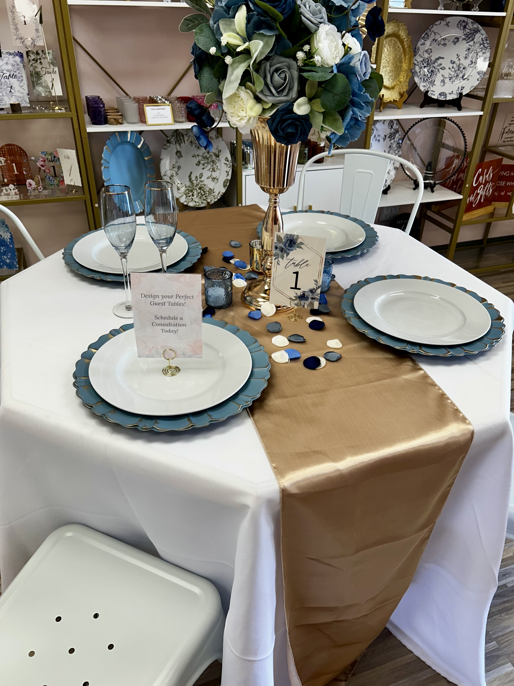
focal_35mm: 26
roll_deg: -1.7
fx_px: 515
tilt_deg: -32.1
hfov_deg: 53.1
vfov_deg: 67.3
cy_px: 343
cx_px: 257
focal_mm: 5.7
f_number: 1.5
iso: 50
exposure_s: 1/120
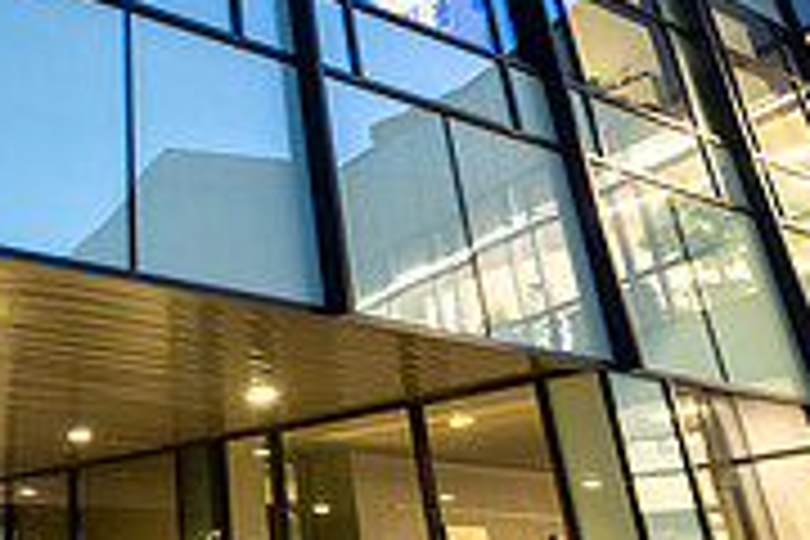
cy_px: -11
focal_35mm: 45
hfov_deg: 40.6
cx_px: 94
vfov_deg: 27.9
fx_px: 1012
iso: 100
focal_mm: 14
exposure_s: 10
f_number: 8
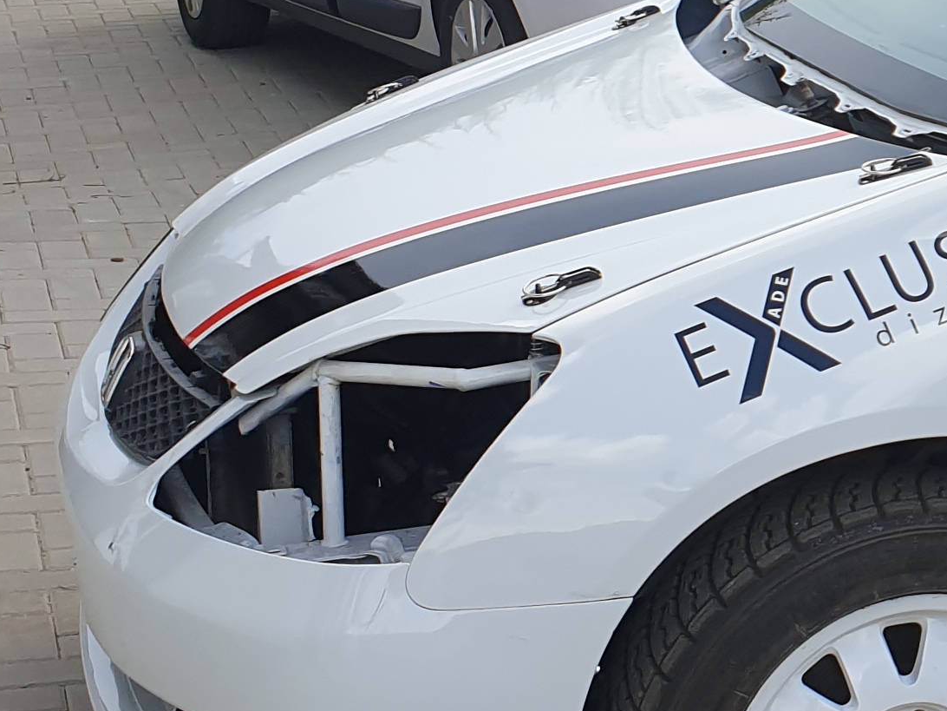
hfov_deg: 18.5
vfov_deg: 15.3
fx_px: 2626
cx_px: 1335
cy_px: 182
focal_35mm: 96
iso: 50
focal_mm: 4.3
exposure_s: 1/424
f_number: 2.4
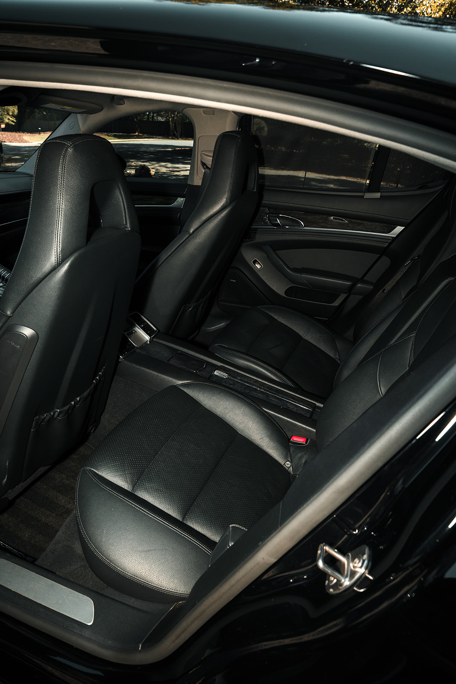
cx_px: 228
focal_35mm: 24
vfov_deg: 73.7
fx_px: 456
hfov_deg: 53.1
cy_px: 342
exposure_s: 1/200
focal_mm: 24
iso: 320
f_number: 8
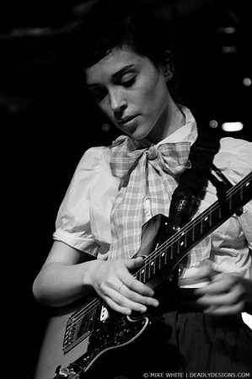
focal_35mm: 105
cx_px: 126
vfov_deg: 19.5
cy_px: 190
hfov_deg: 13.0
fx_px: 1105
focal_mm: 70
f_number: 2.8
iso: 800
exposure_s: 1/30
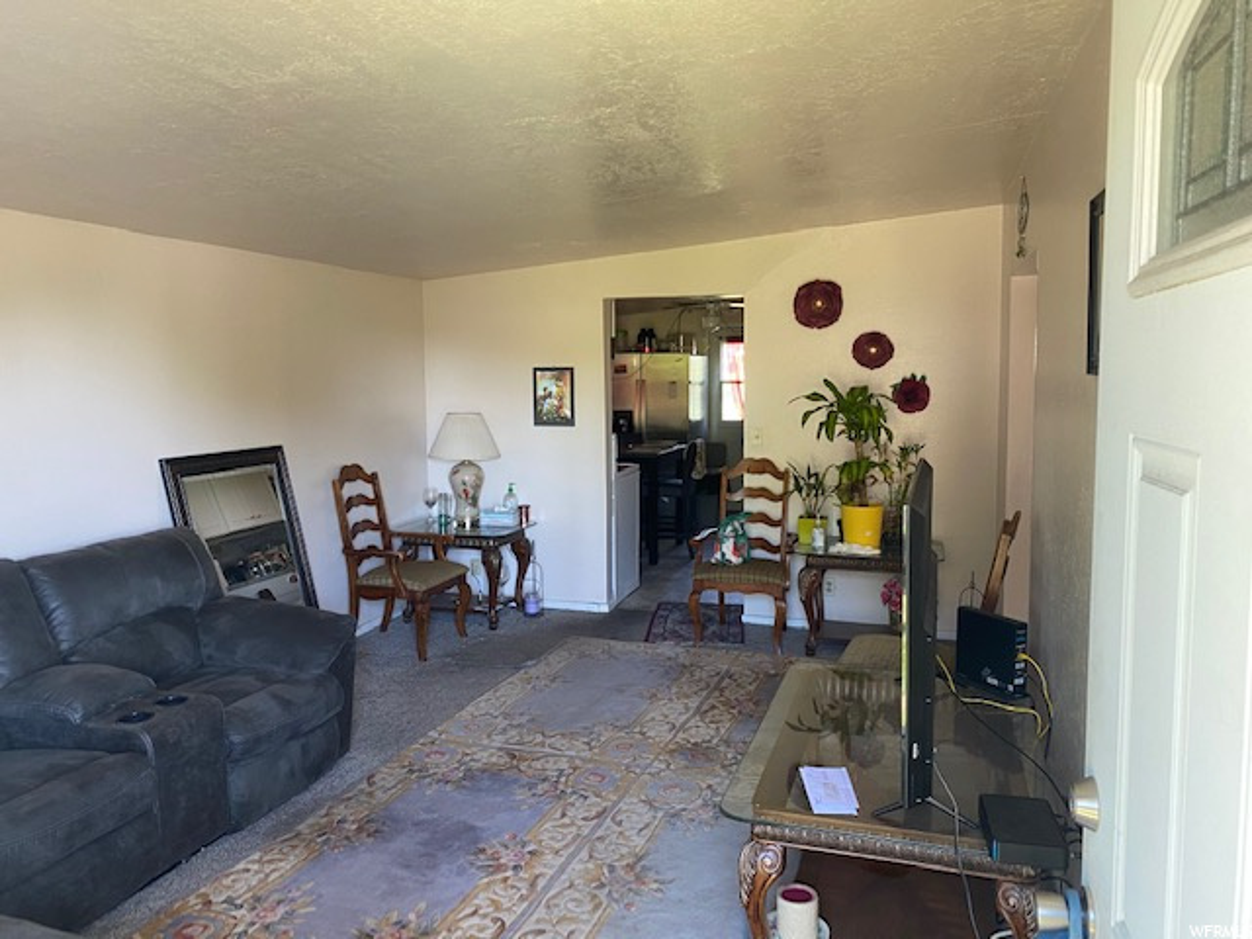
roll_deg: +0.5
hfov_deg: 67.3
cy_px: 470
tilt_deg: -5.4
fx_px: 940
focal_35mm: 26
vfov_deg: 53.1
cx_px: 626
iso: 125
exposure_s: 1/60
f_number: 1.8
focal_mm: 4.25
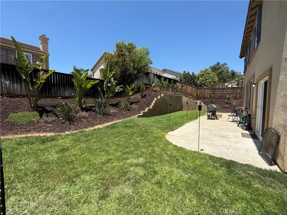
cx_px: 144
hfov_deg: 102.1
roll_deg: -0.5
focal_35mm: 14
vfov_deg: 85.7
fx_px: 116
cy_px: 108
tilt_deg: -3.9
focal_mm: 2.22
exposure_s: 1/1017
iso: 50
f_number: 2.2
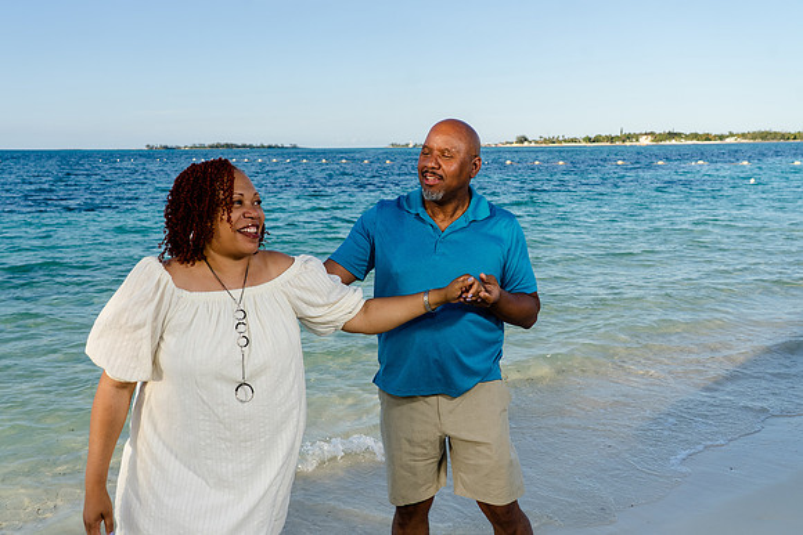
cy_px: 268
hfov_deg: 60.3
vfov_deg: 42.3
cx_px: 402
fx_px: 692
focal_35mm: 31
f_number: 5.6
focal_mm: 31
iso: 100
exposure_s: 1/250
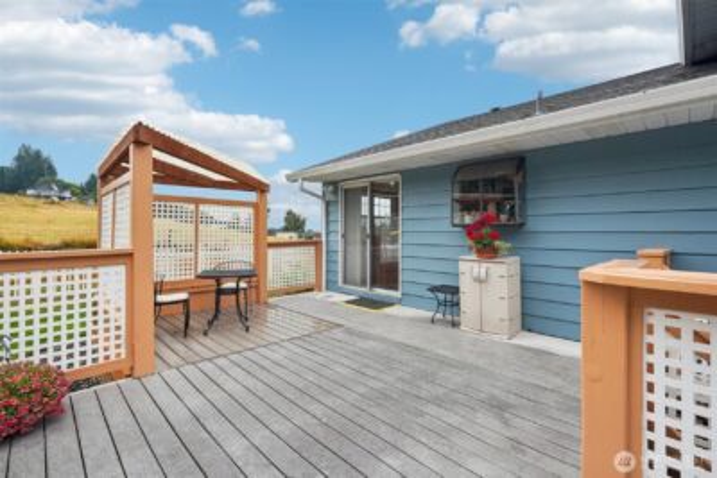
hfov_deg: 96.7
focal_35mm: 16
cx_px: 358
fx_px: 319
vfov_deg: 73.8
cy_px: 239
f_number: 8
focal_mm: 16
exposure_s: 1/125
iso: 400
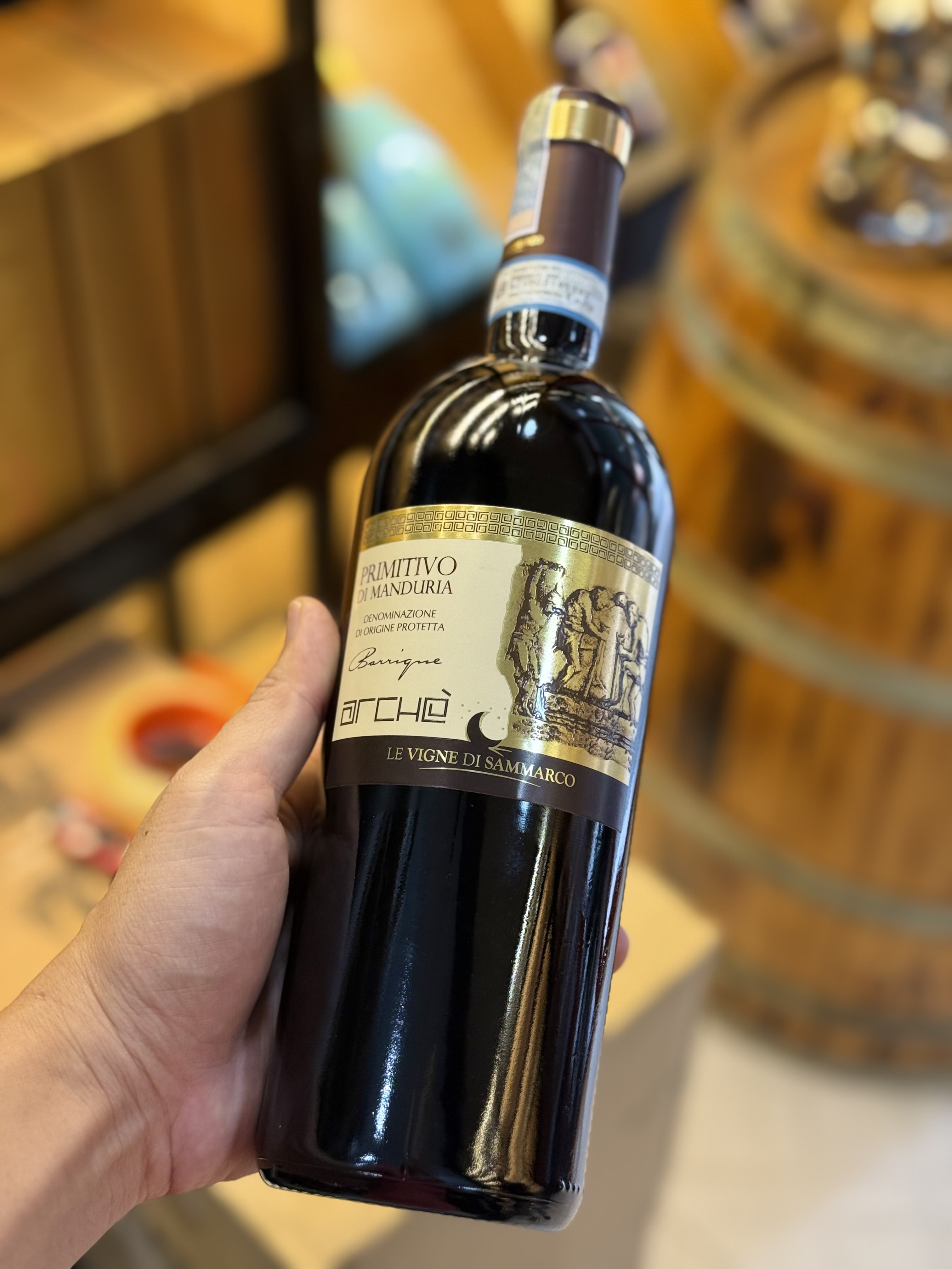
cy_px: 634
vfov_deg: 39.7
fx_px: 1760
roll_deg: -3.2
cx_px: 476
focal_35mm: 48
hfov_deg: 30.3
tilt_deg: -43.1
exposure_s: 1/50
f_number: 1.78
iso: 100
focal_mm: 6.76
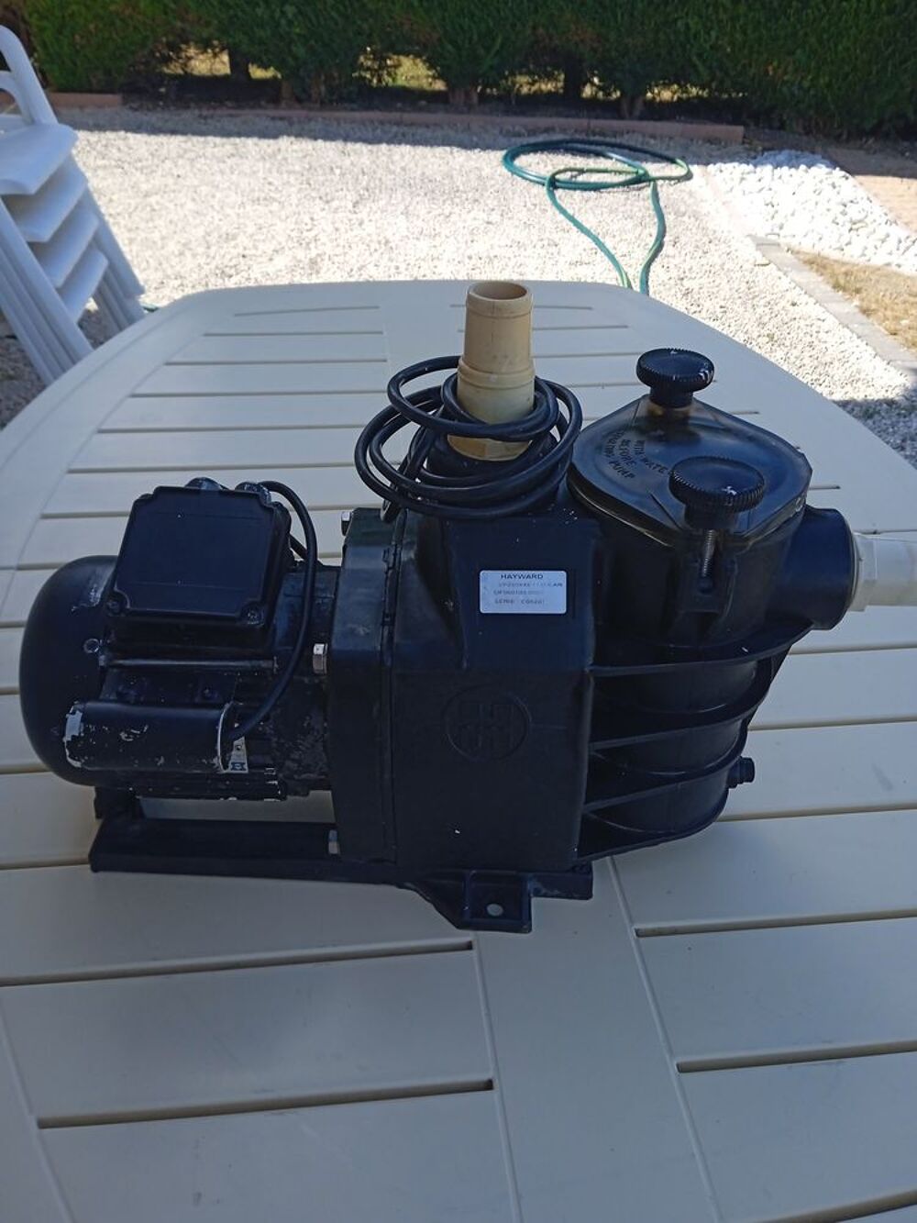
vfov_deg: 63.4
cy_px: 612
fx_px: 989
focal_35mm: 28
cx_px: 458
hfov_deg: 49.8
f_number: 2.2
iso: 100
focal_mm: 3.43
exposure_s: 1/558
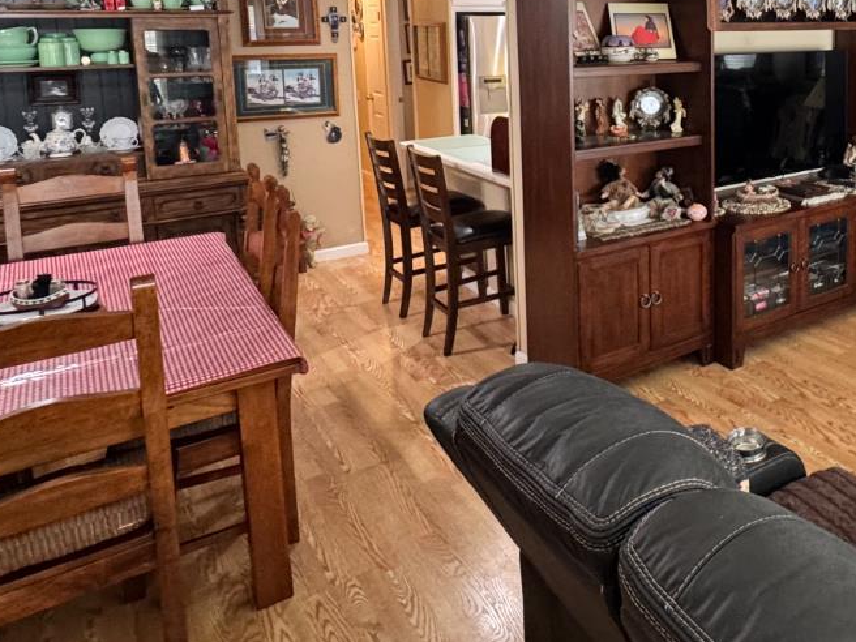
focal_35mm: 32
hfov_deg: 50.3
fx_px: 791
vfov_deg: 41.8
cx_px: 772
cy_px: 109
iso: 320
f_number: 2.2
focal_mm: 2.22
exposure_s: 1/60
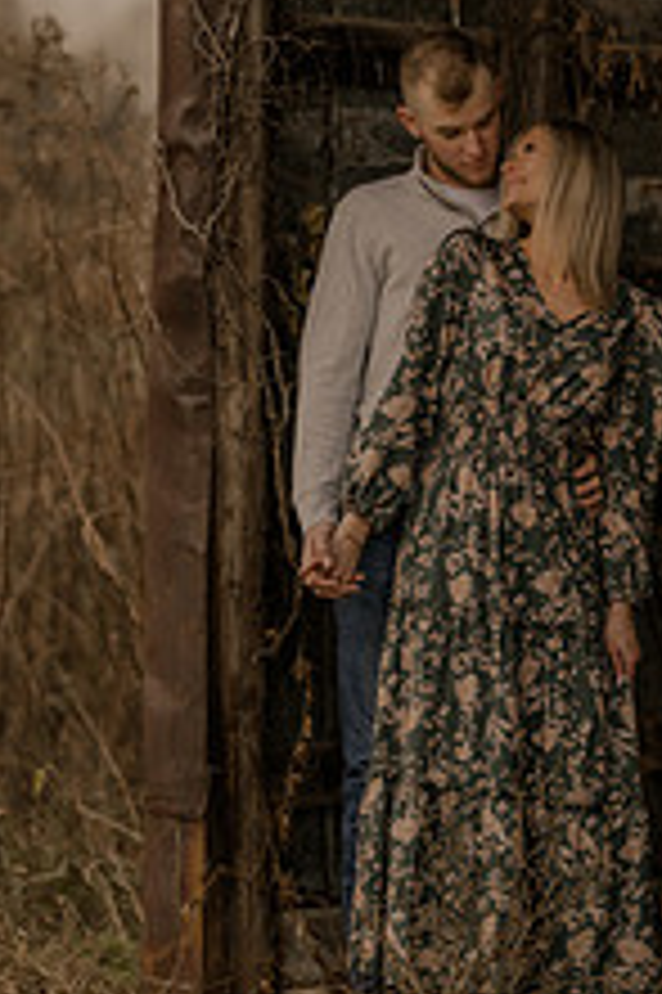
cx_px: 378
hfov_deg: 7.9
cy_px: 459
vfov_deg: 11.9
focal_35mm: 173
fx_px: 4779
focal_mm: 85
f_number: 1.6
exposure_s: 1/320
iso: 200
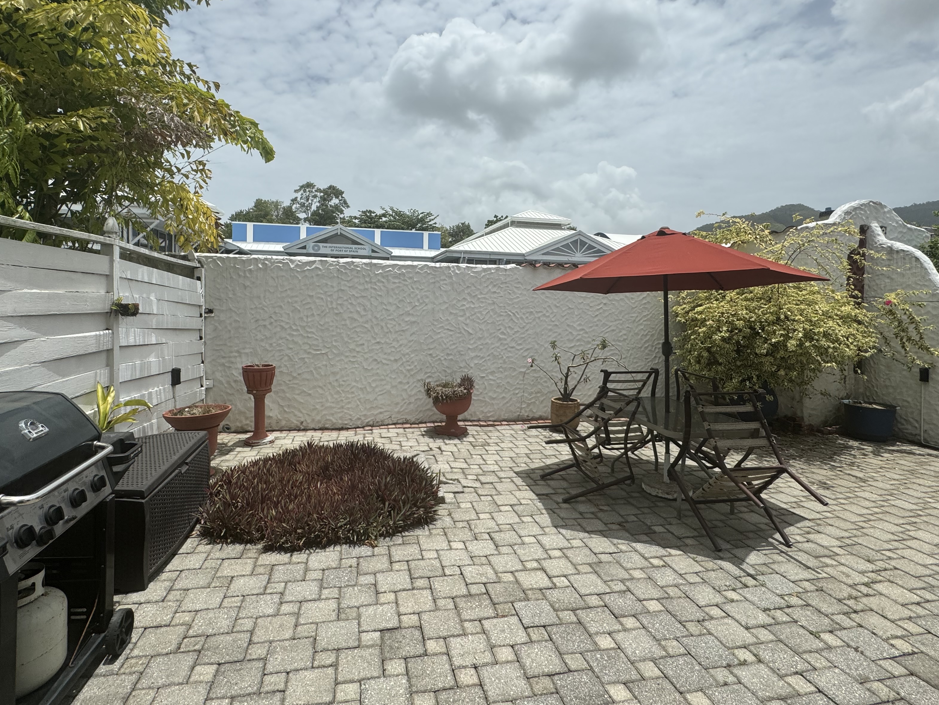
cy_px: 314
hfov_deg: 87.7
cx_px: 455
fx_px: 488
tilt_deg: -1.3
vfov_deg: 71.4
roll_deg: -1.0
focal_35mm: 18
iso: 50
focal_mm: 2.22
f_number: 2.2
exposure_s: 1/3906
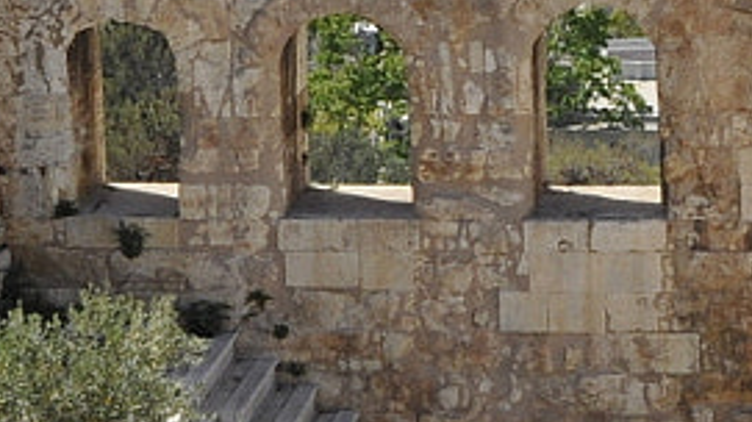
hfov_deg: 10.5
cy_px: 65
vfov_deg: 5.9
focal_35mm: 204
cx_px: 563
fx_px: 4065
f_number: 9
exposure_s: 1/320
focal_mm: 22
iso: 200
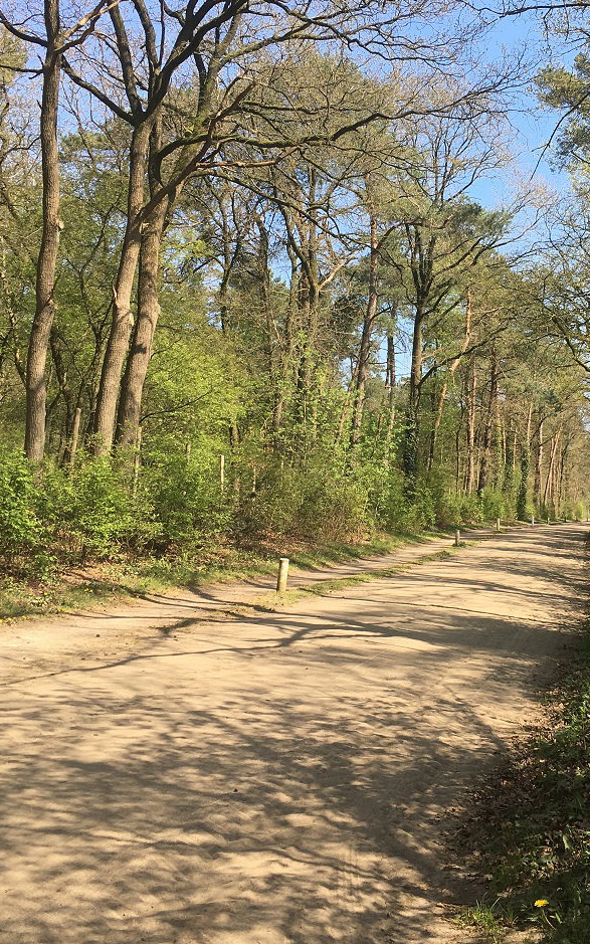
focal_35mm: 44
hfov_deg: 28.8
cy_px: 395
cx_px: 444
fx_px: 1132
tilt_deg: +6.0
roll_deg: -1.7
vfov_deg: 45.1
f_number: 2.2
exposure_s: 1/519
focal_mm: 4.15
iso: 25
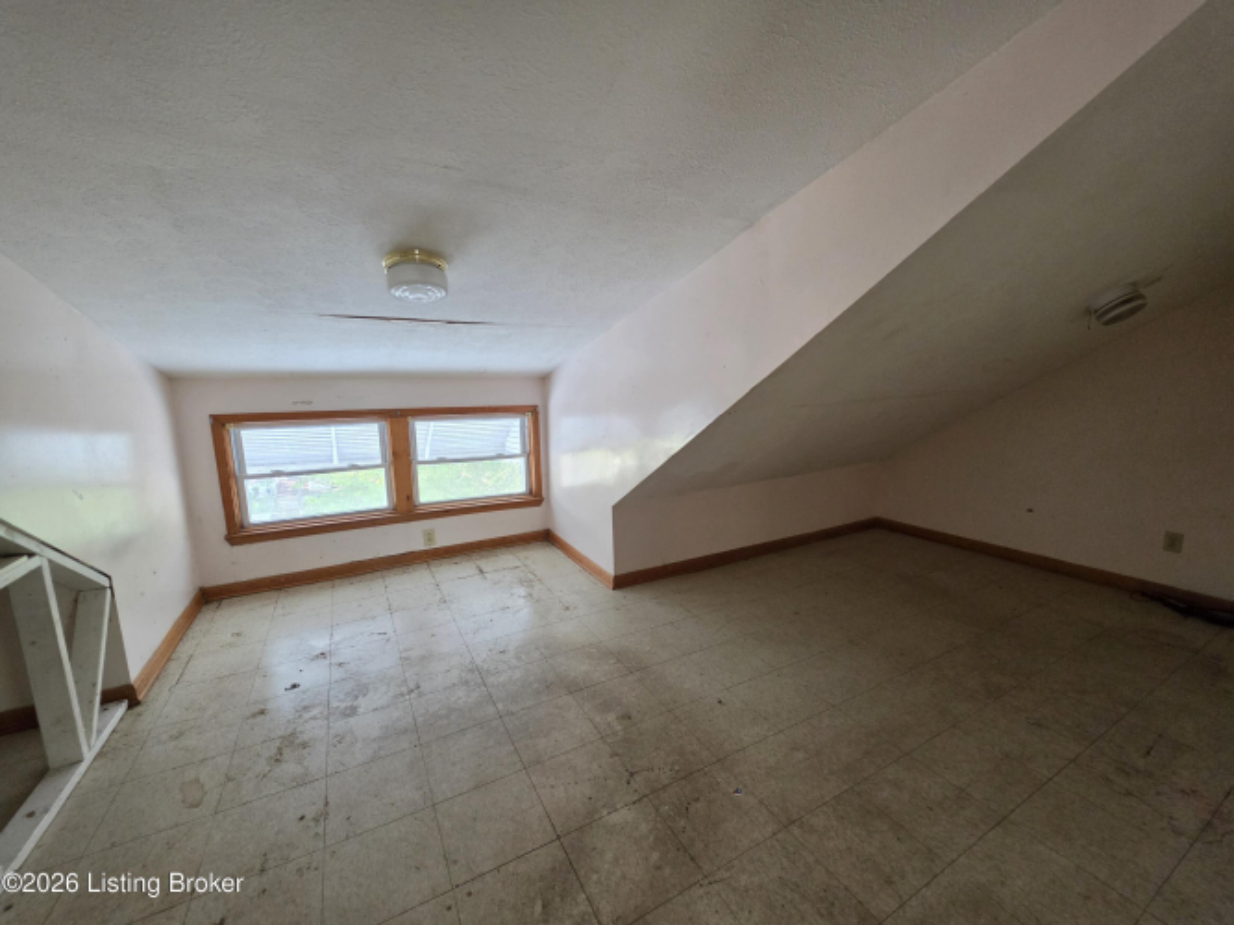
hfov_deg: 106.2
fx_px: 463
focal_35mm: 13
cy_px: 462
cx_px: 617
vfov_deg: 89.9
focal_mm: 2.2
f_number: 1.9
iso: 320
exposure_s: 1/120
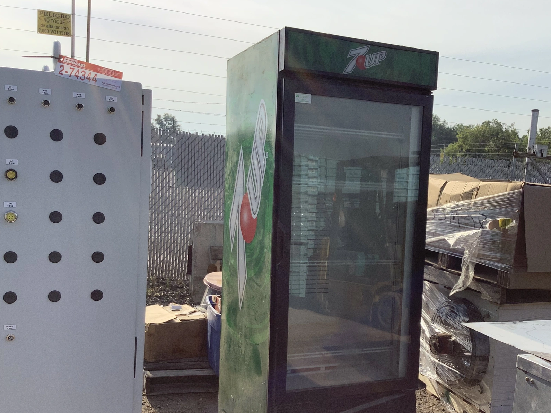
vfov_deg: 36.6
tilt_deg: -7.9
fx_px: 621
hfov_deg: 47.5
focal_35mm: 39
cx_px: 337
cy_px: 253
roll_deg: -4.3
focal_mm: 3.3
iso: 25
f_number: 2.4
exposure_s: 1/1359
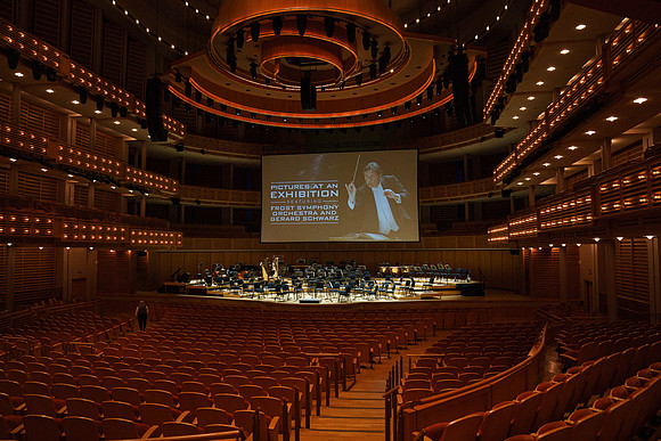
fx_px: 451
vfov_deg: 52.1
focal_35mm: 25
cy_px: 220
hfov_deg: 72.5
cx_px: 330
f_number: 7.1
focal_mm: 24
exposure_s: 1/200
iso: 3200
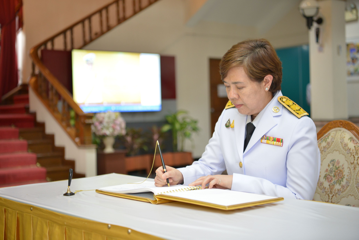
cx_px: 180
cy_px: 120
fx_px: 519
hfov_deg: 38.2
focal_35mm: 52
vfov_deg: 26.0
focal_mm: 52
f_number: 2.8
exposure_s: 1/180
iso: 1600
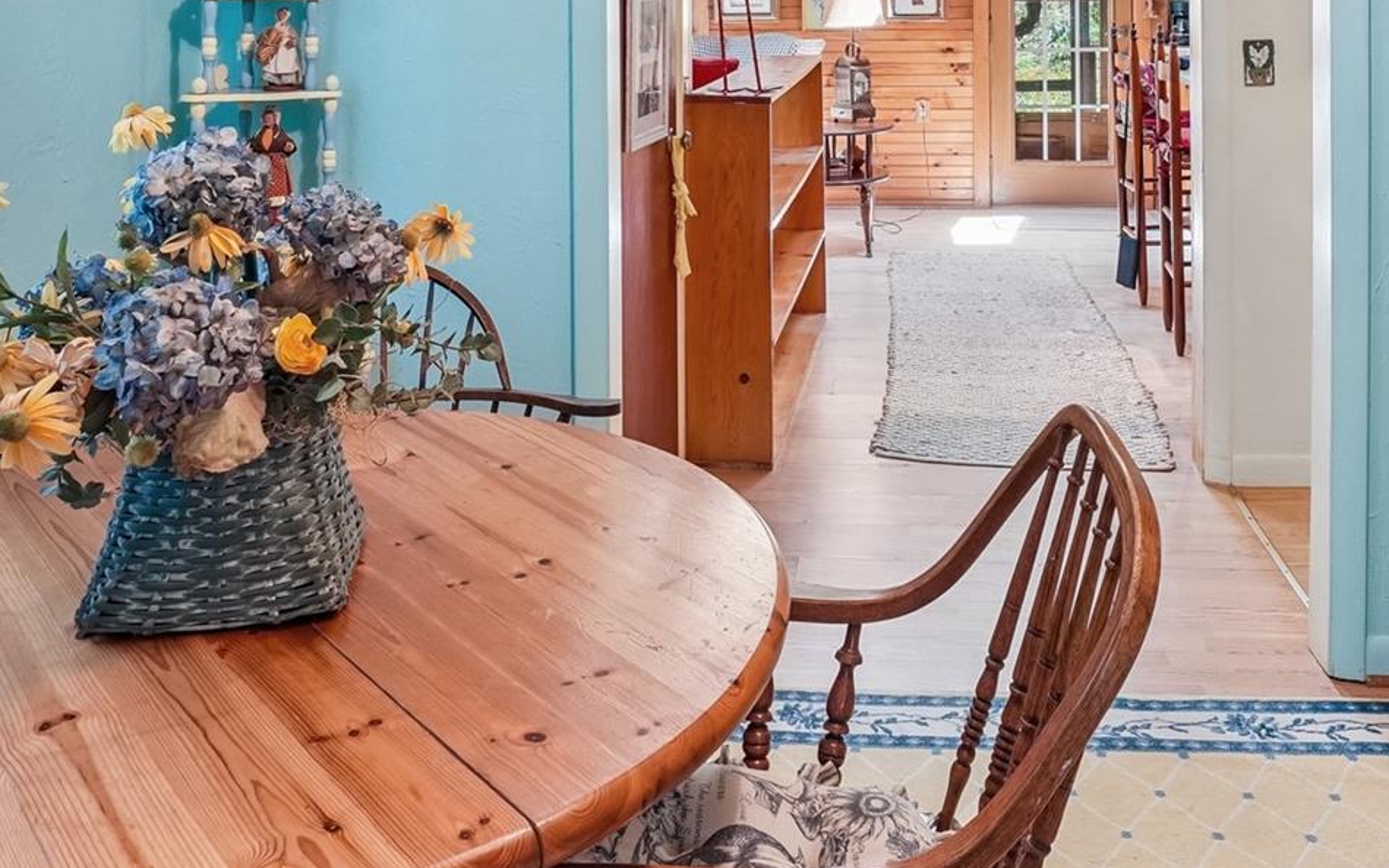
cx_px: 804
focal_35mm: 33
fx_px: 1249
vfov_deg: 35.3
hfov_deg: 57.9
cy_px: 34
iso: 400
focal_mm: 10
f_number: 8
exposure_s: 1/8
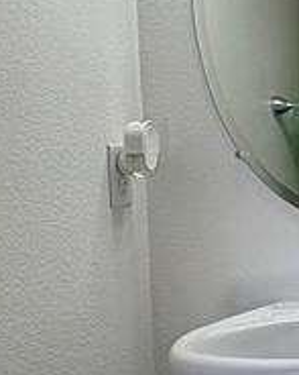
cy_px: 182
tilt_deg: -1.2
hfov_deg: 16.9
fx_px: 841
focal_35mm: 76
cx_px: 529
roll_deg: +2.0
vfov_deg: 25.1
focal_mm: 2.22
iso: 80
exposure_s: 1/138
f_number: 2.2
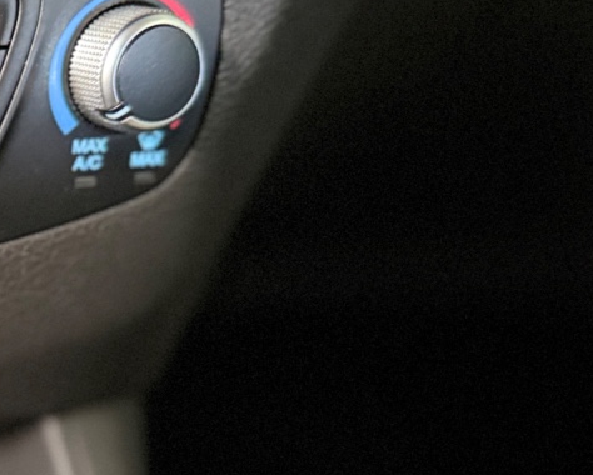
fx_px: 1388
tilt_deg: -31.3
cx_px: -392
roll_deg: -1.0
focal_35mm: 79
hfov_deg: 19.6
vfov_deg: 19.4
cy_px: 319
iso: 1250
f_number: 1.78
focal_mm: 6.76
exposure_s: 1/25
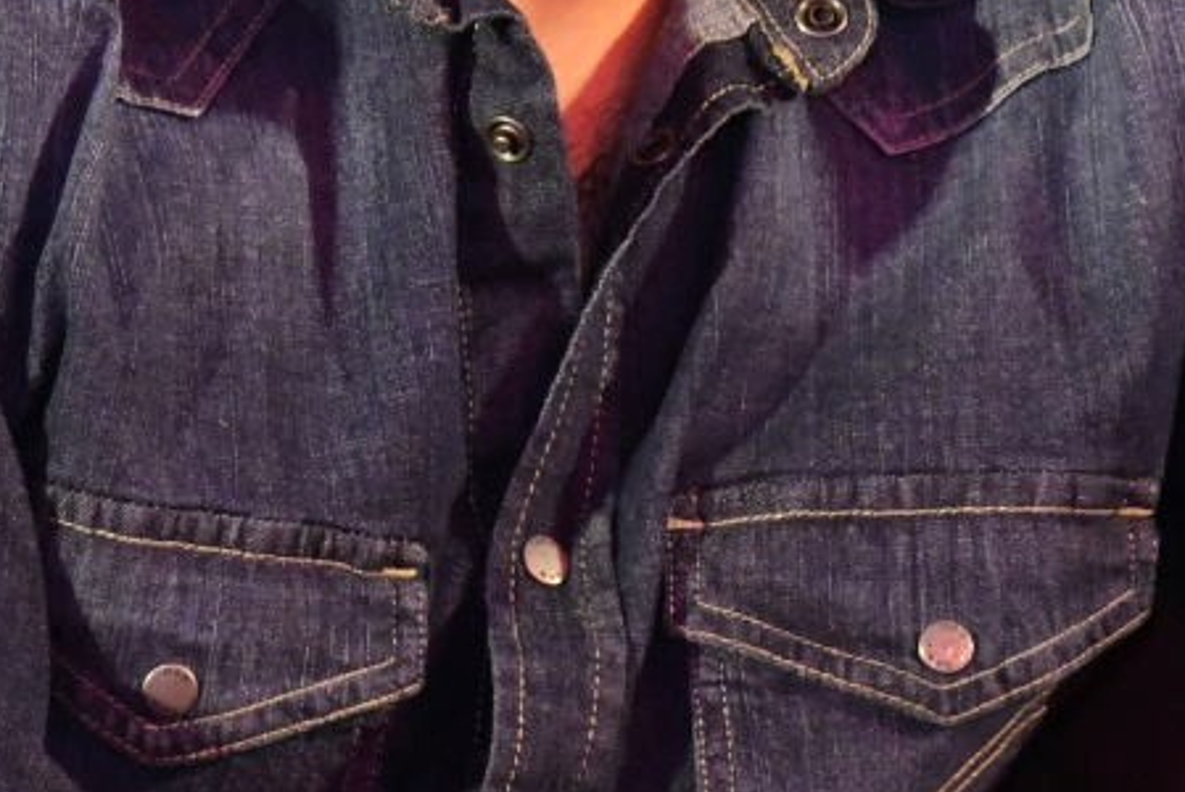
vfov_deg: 2.1
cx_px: 604
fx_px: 21376
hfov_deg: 3.2
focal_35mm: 649
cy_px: -462
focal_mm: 120
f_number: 7.1
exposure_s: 1/125
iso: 5000
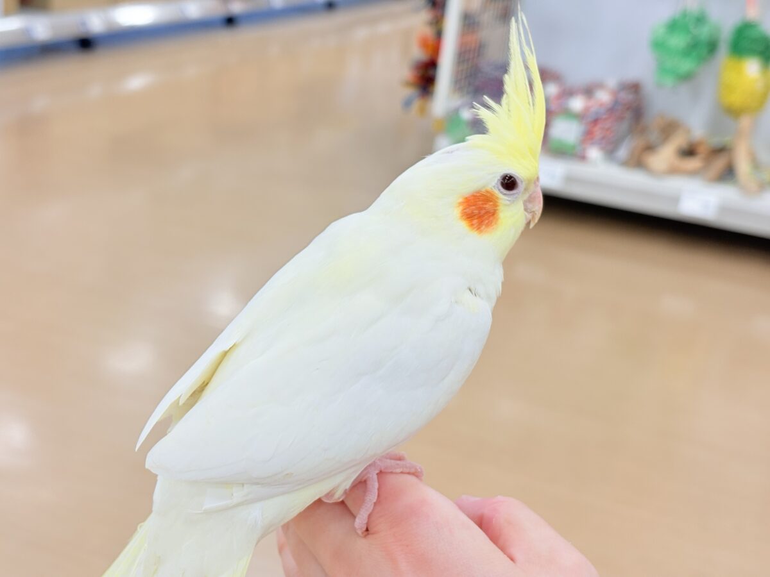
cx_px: 385
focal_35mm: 52
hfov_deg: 36.8
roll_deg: -6.0
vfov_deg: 28.0
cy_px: 288
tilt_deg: -19.4
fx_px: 1157
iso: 32
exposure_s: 1/50
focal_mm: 5.96
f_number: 1.6
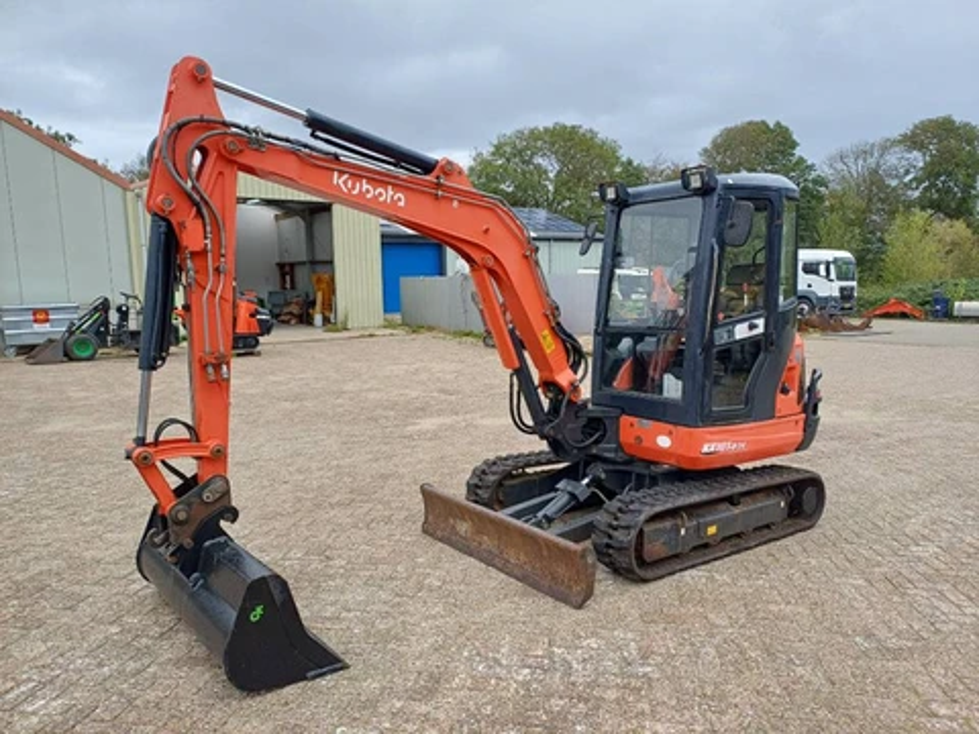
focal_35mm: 25
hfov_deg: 69.4
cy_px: 367
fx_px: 707
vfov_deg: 54.9
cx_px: 490
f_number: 1.8
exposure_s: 1/276
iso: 50
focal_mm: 4.65
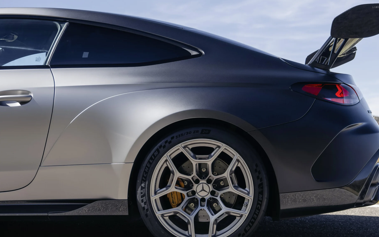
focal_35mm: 57
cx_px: 213
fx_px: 589
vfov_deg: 22.7
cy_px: 123
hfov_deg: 35.6
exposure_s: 1/100
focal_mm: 40
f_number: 3.5
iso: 80
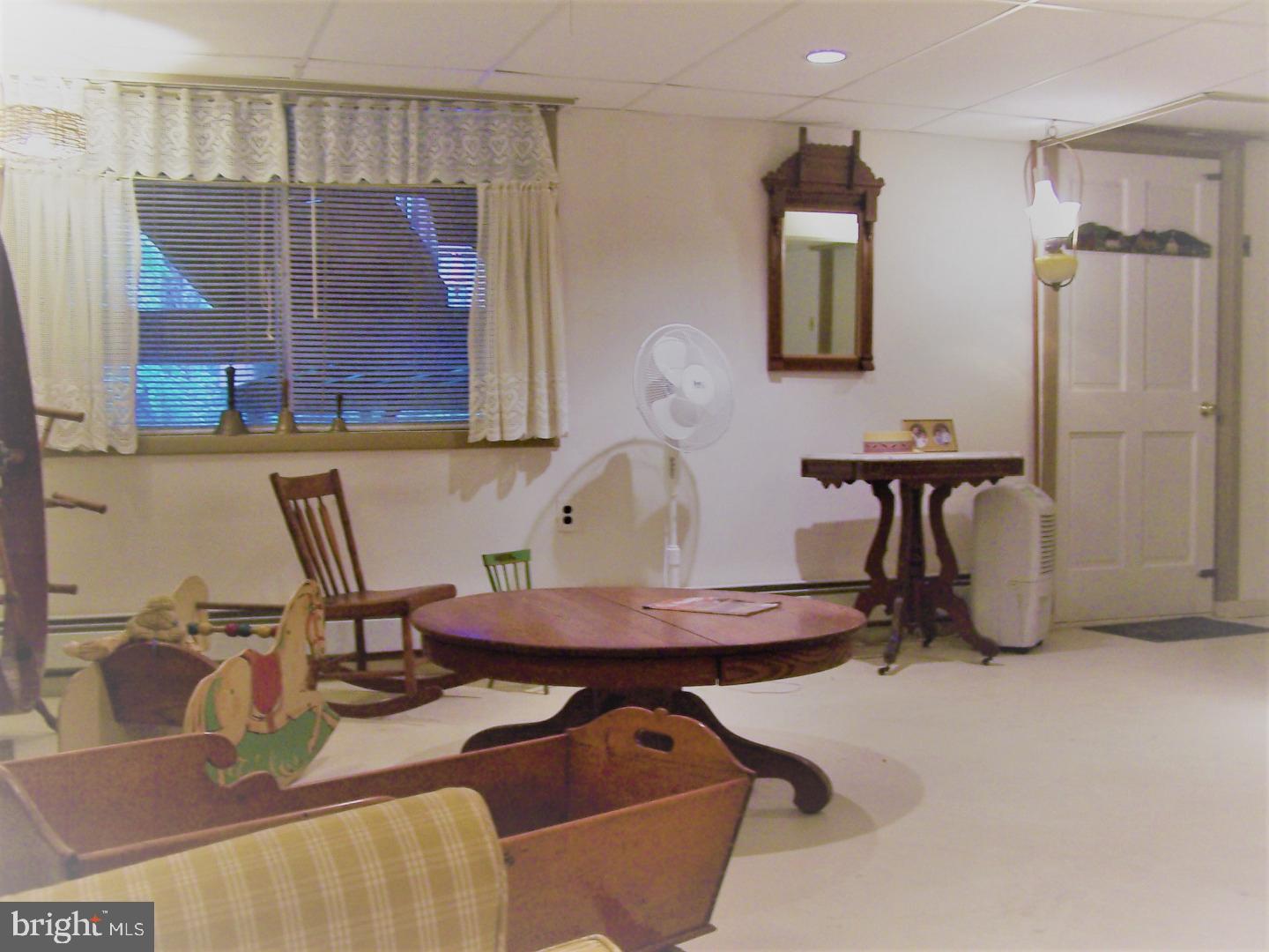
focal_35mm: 38
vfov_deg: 37.7
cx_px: 634
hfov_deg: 49.0
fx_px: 1393
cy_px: 476
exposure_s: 1/8
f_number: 2.8
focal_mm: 6.3
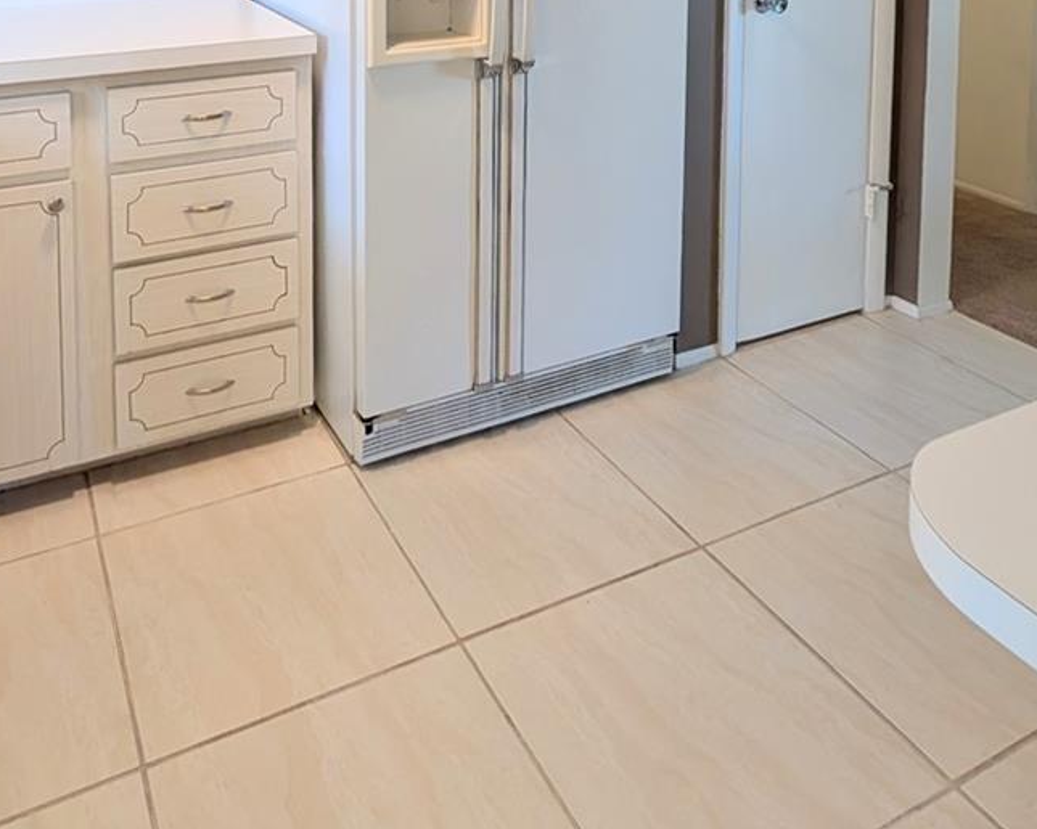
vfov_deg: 40.5
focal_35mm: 29
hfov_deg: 59.9
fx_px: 890
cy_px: -80
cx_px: 415
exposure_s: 1/60
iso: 57
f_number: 1.7
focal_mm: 2.02
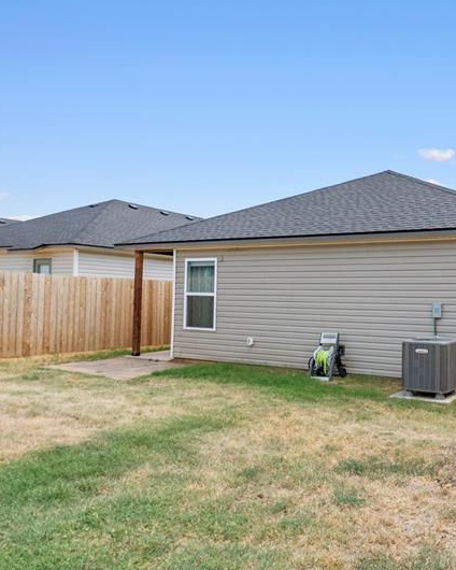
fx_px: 505
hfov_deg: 45.9
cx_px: 372
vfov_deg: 58.9
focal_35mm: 30
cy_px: 287
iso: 100
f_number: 7.1
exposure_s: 1/250
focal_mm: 11
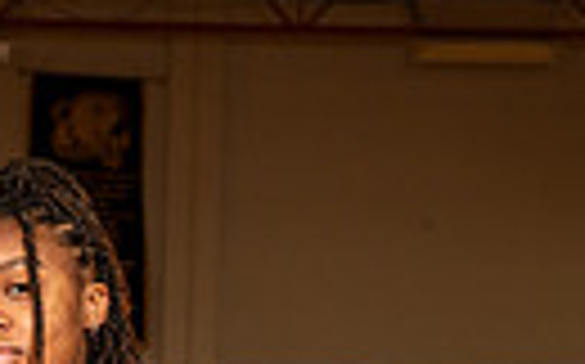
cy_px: 962
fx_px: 3090
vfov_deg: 6.3
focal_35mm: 194
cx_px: 36
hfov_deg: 10.7
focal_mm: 55
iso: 640
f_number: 7.1
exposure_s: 1/400
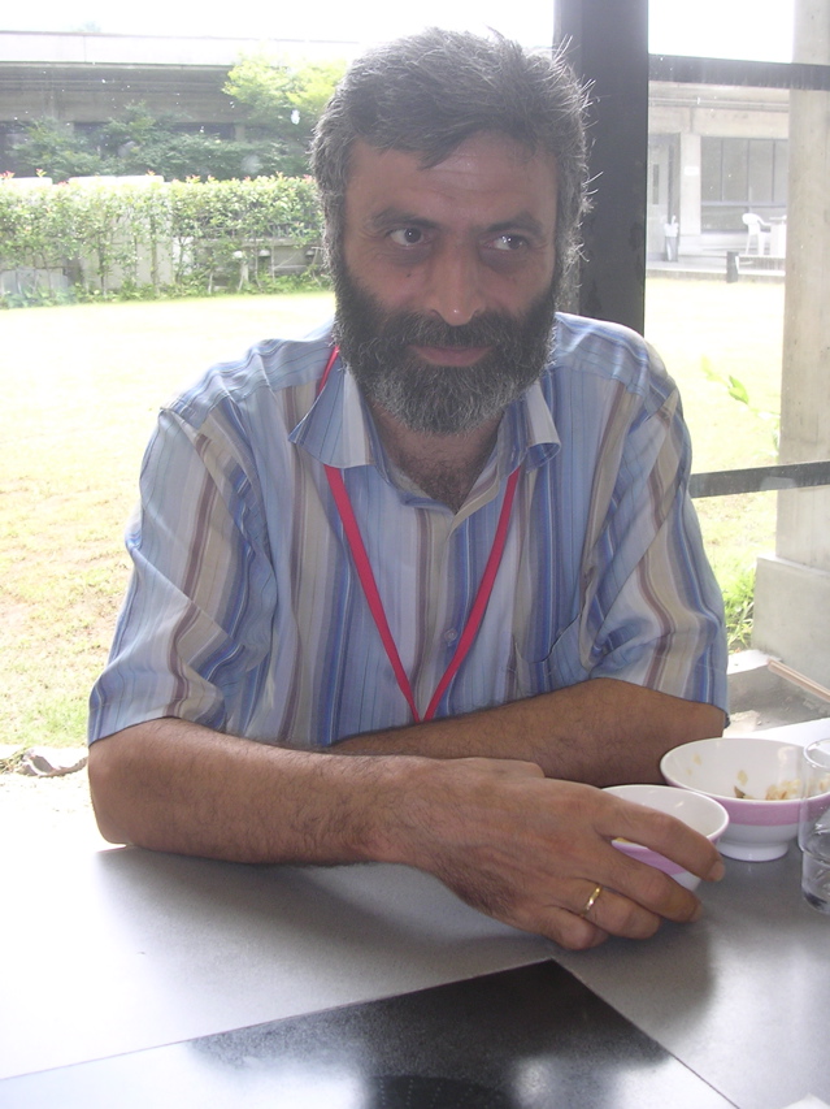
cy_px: 554
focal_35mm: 46
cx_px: 415
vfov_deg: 41.3
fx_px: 1472
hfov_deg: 31.5
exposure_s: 1/45.3
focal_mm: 7.1
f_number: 3
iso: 100
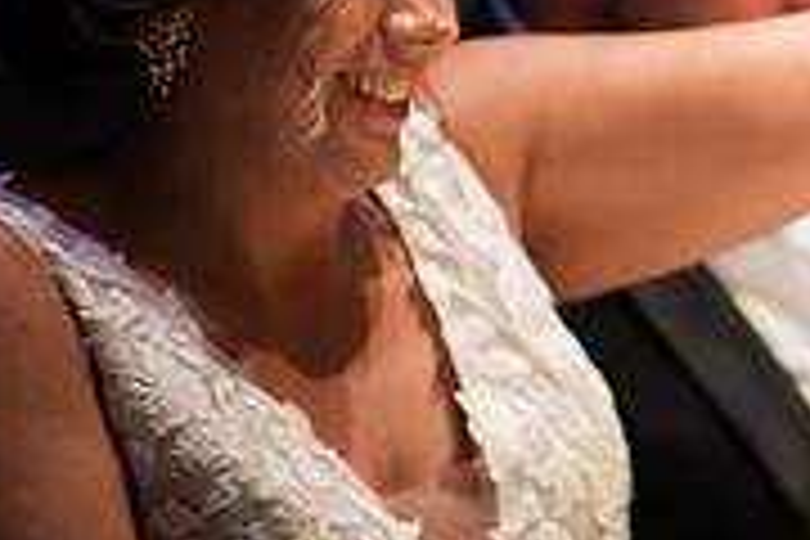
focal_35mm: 274
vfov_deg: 5.0
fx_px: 6165
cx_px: 1116
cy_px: -306
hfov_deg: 7.4
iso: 2000
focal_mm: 85
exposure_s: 1/200
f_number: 1.4
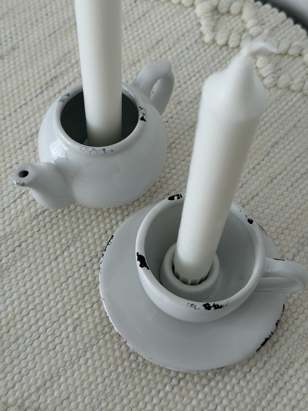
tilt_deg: -62.4
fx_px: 569
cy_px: 206
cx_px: 154
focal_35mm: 48
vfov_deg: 39.7
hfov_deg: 30.3
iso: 80
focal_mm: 6.76
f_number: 1.78
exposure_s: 1/121
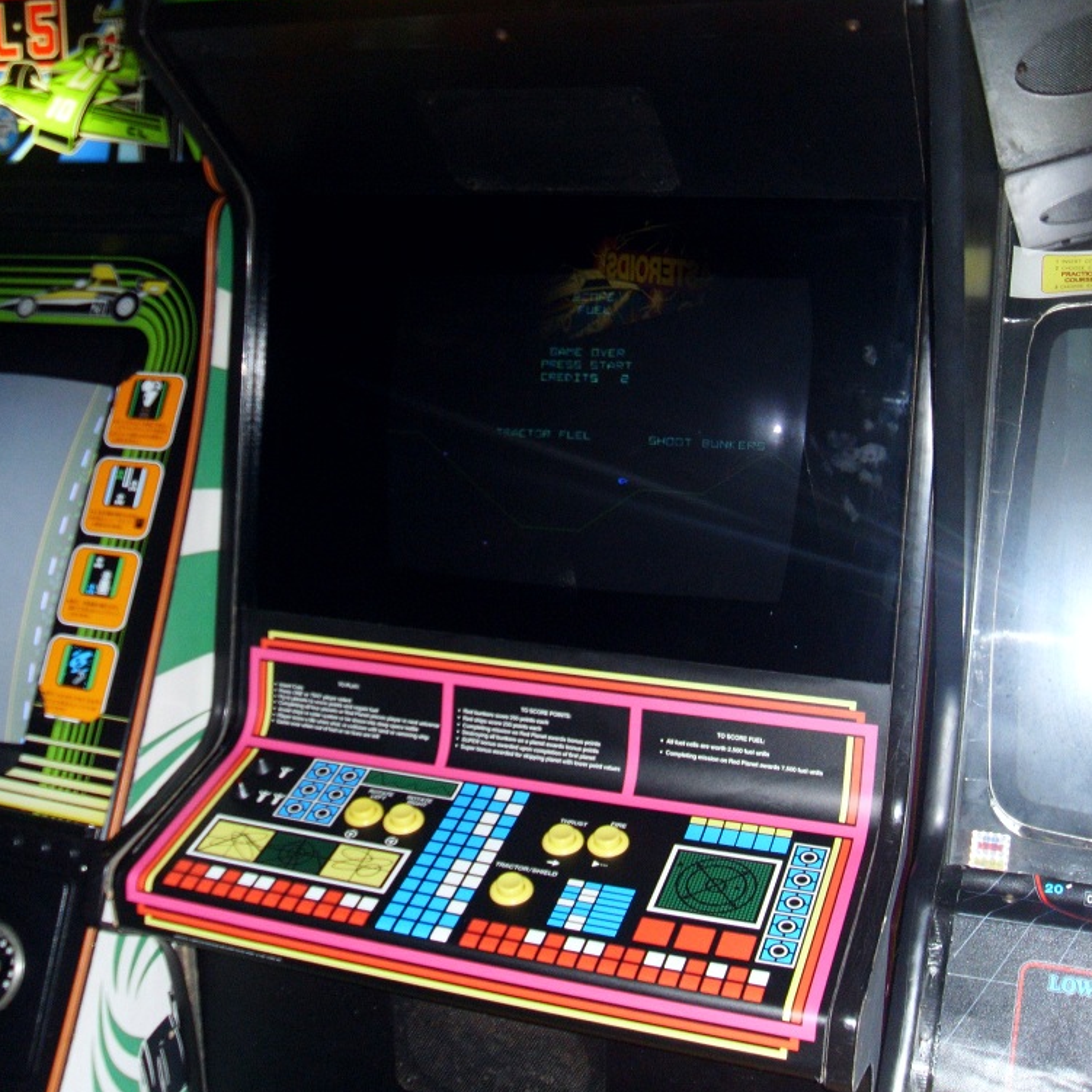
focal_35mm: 41
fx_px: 1463
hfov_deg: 40.9
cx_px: 547
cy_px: 474
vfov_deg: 40.8
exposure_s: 1/45
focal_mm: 6.3
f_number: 2.8
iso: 320
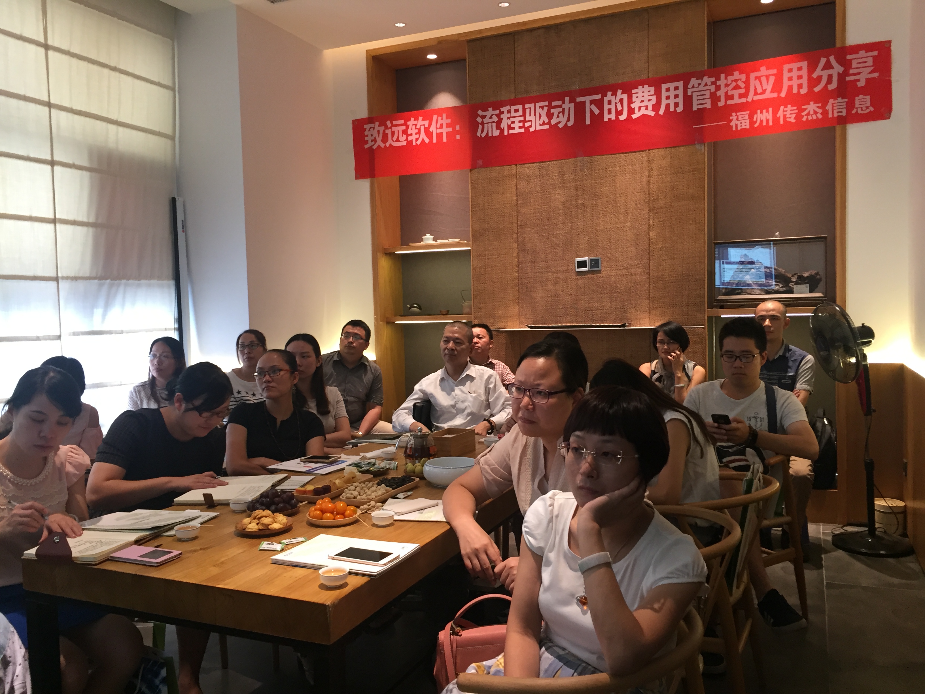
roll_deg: +0.9
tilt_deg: -2.9
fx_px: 775
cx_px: 462
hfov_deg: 61.7
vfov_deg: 48.2
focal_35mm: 29
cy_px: 347
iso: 125
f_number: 2.2
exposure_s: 1/33
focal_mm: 4.15
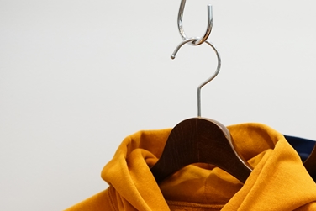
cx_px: 318
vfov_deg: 11.6
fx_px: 1027
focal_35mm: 117
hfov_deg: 17.1
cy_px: 221
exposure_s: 1/60
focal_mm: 55
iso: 1000
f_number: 4
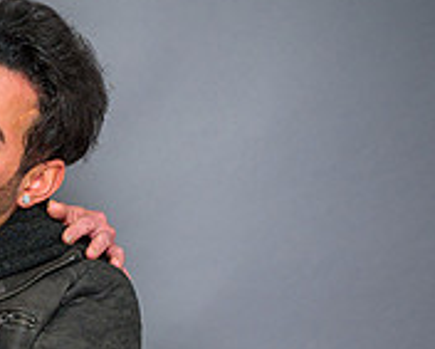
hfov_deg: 11.7
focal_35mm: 162
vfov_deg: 9.4
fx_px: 2087
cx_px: -51
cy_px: 397
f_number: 5.6
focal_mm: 47
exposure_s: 1/100
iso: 200
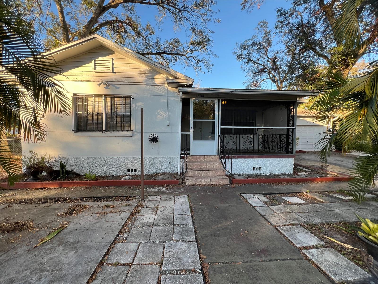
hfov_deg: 106.2
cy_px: 142
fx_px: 142
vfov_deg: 89.9
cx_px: 189
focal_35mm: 13
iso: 32
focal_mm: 1.57
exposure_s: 1/116
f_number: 1.8
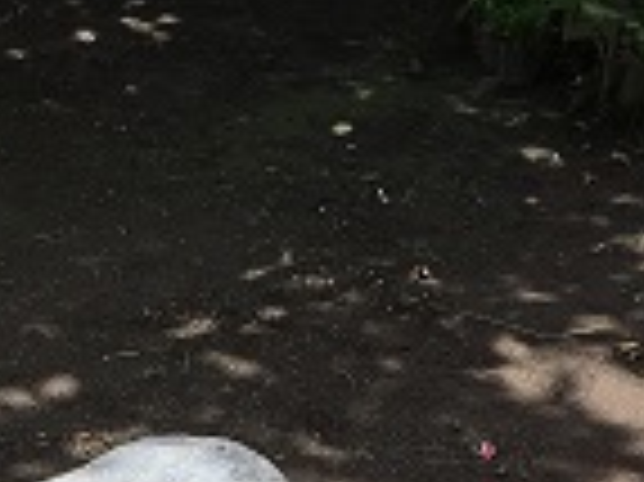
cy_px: 750
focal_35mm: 91
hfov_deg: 21.4
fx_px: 1692
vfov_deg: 14.9
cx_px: 189
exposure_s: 1/530
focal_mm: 4.15
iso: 25
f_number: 2.2
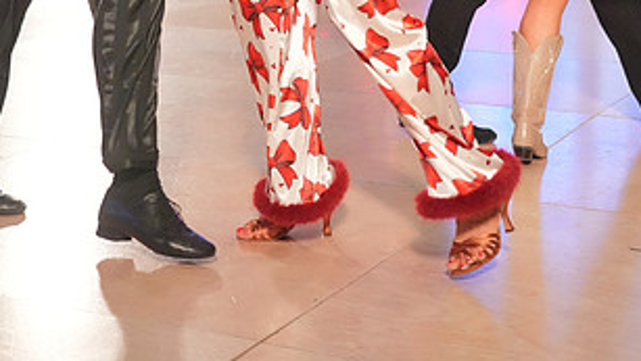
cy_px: -117
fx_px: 1445
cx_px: 316
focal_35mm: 85
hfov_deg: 25.0
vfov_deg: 13.7
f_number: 4
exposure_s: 1/400
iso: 5000
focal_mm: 43
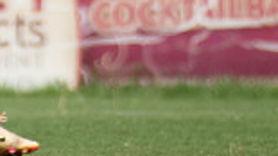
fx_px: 22891
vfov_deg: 0.4
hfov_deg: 0.7
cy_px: -210
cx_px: -240
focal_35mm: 3107
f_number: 5.6
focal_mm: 450
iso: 280
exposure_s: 1/1600
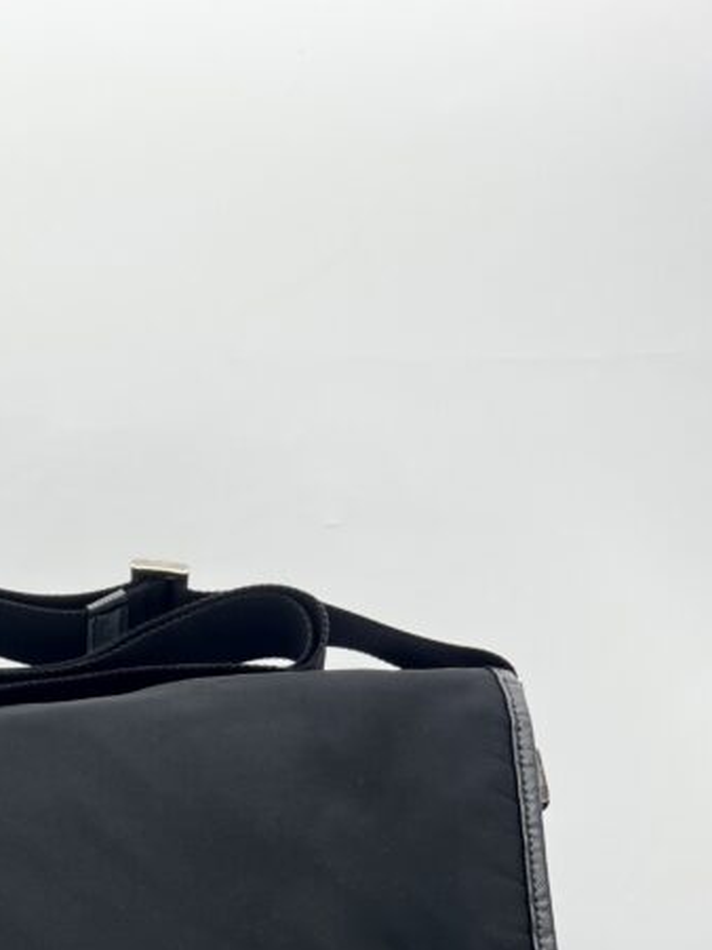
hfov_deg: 23.8
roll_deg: +0.6
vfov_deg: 29.2
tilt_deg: -0.4
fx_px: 1619
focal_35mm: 59
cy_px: 1074
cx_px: 11
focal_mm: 5.7
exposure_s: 1/109
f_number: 1.5
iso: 32
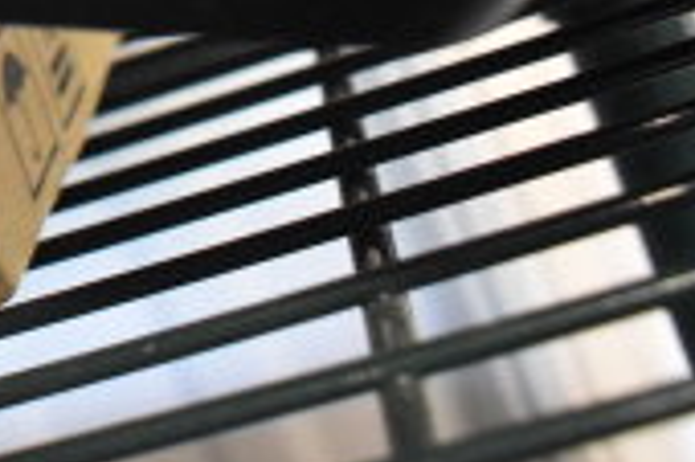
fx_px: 1871
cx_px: -409
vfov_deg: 12.8
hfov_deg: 18.2
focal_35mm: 97
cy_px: -358
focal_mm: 18
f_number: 3.5
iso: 3200
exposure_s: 1/30
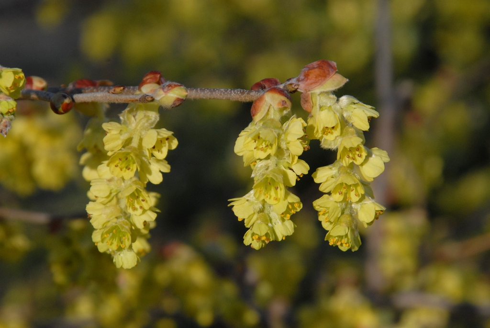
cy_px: 164
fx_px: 2657
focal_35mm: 195
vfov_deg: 7.1
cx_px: 245
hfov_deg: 10.5
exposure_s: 1/350
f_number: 10
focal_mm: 130
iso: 400
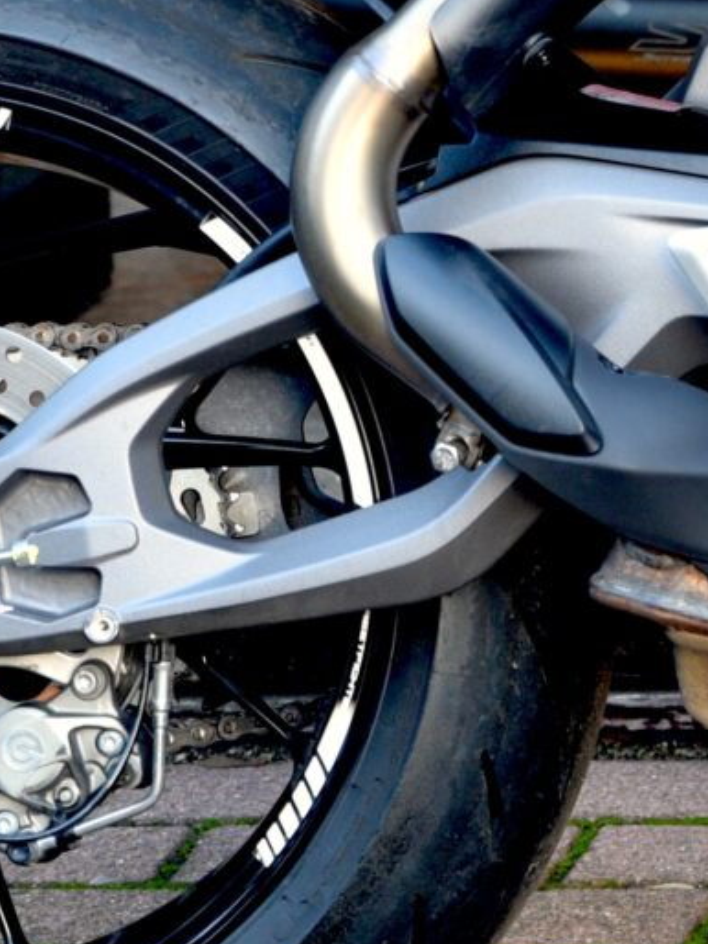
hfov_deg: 4.7
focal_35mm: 311
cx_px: 1506
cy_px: -138
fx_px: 8485
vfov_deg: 6.3
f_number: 4
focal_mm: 65
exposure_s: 1/60
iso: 500
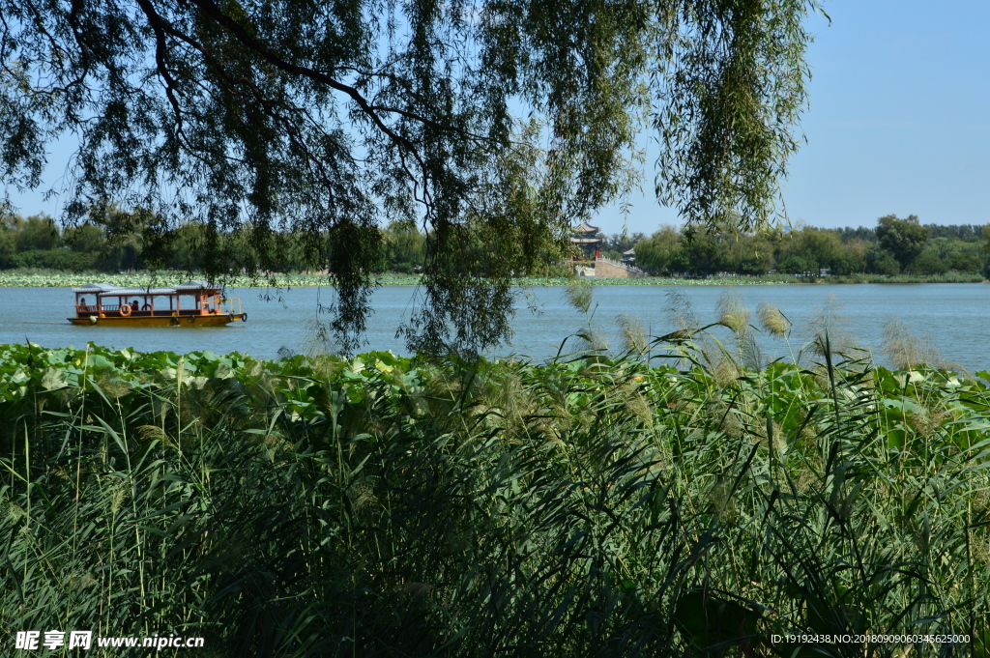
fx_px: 2061
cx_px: 495
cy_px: 329
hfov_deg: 27.0
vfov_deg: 18.2
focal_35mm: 75
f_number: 16
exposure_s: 1/250
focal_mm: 50
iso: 250
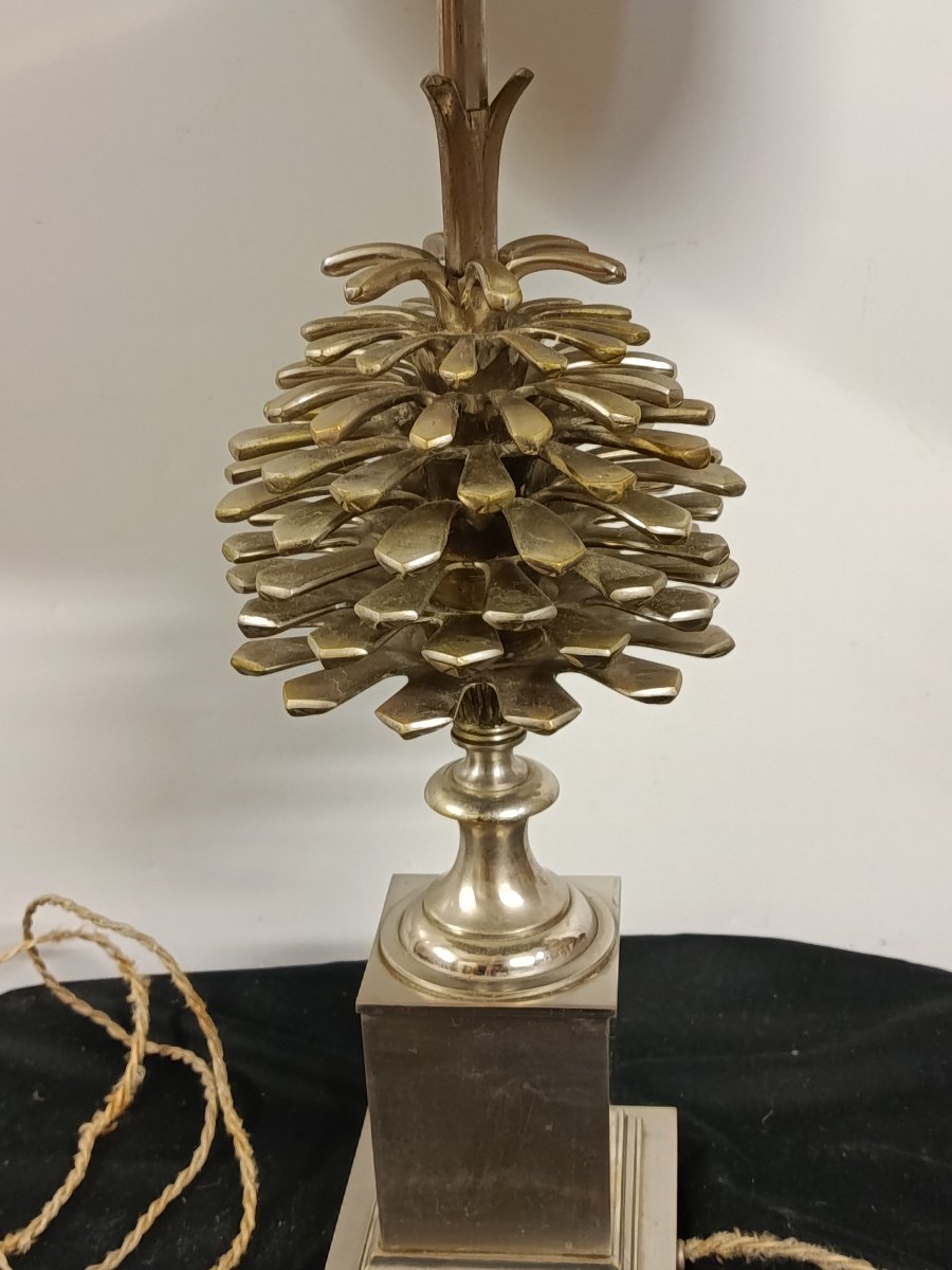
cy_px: 635
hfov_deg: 30.3
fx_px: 1760
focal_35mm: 48
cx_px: 476
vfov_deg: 39.7
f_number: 1.7
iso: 974
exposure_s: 1/33.3
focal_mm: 5.24
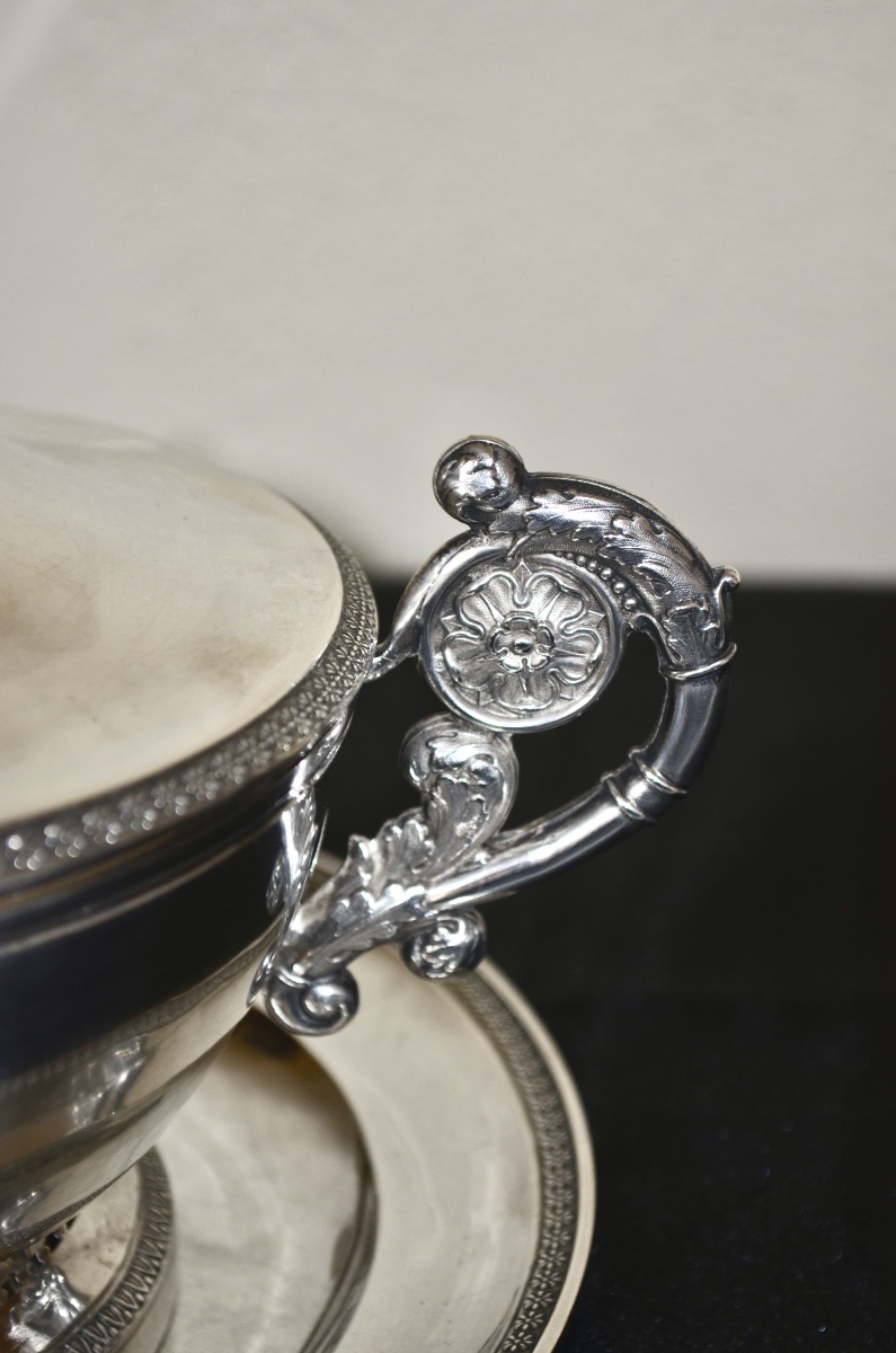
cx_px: 448
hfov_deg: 16.5
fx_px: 3093
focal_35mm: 82
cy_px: 676
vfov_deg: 24.7
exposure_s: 1/30
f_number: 5.6
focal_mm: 55
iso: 200
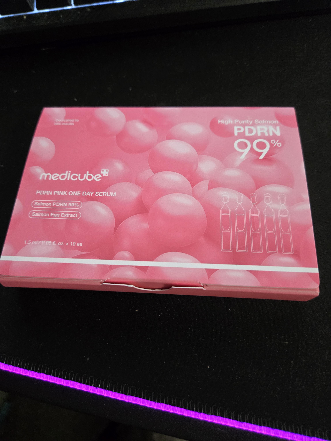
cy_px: 220
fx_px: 293
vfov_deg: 73.9
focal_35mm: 23
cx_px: 166
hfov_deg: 58.9
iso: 640
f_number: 1.8
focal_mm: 5.4
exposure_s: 1/60
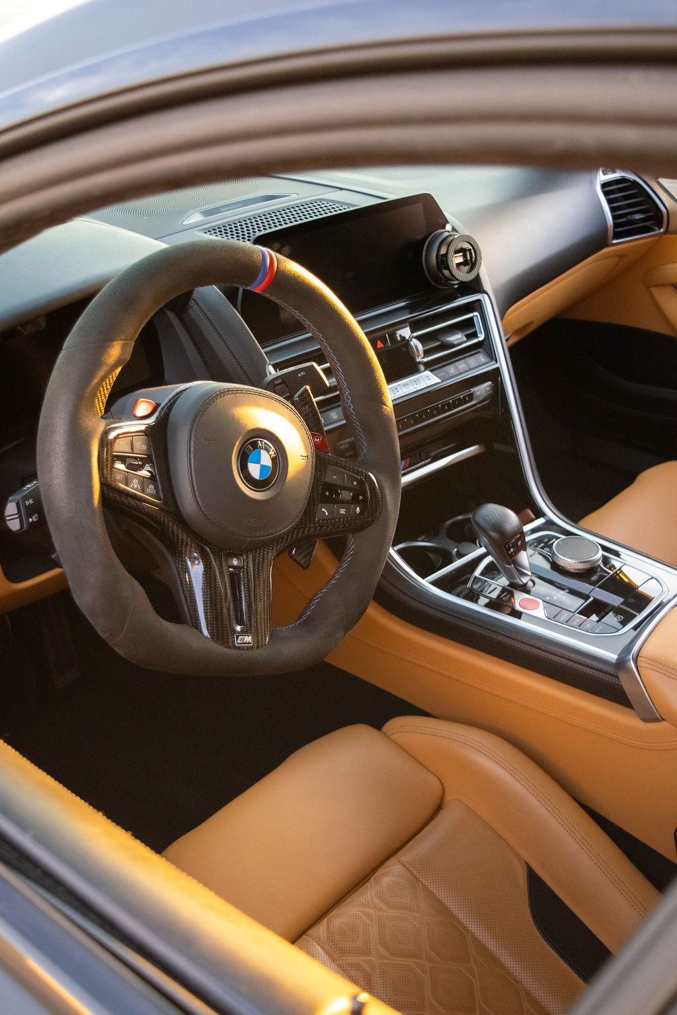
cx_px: 338
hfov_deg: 33.0
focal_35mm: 40
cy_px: 508
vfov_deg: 47.9
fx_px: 1142
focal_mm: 27
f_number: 4
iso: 3200
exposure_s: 1/160
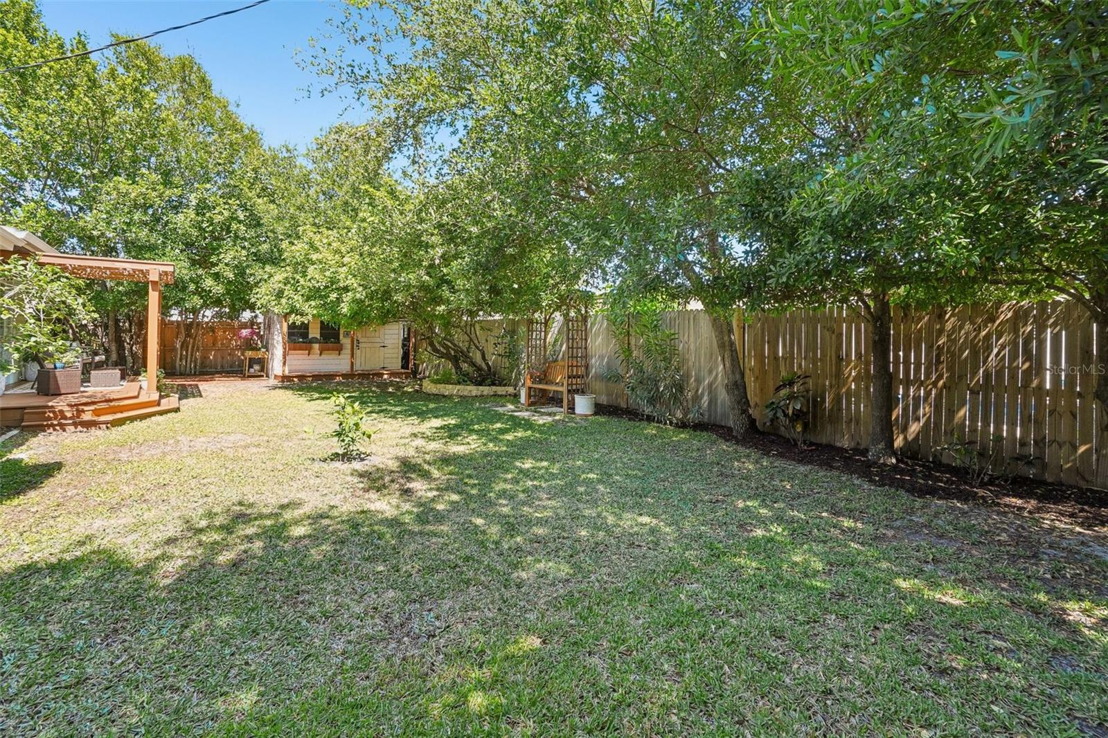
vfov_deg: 77.3
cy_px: 369
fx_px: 462
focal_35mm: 15
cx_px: 554
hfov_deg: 100.4
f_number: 8
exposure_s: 1/30
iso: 160
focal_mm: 10
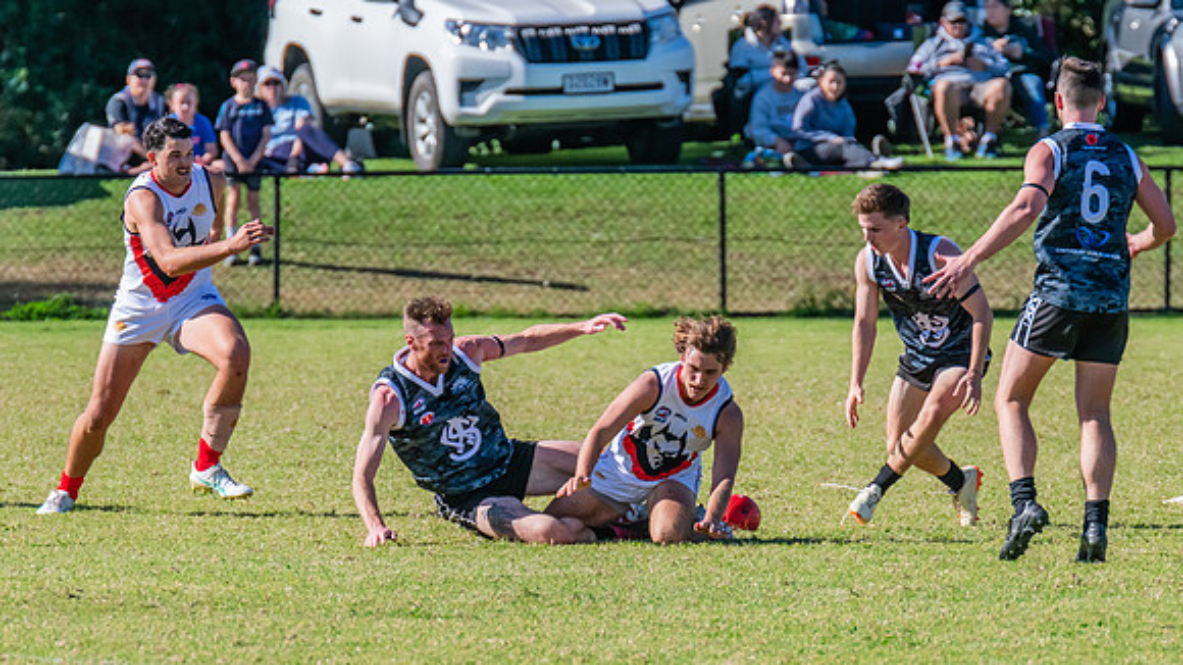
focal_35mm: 724
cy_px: 443
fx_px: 22708
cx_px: 646
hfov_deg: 3.0
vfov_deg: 1.7
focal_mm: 600
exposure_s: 1/1600
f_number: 11
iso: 1600
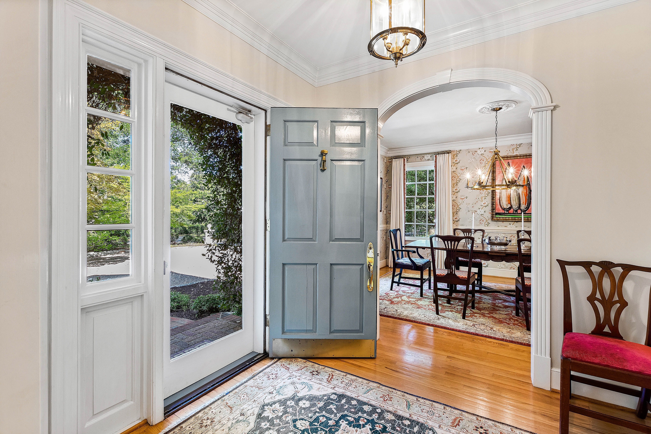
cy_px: 217
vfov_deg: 77.3
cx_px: 326
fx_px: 271
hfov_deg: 100.4
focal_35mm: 15
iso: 100
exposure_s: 1/1.25
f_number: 8
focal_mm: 10
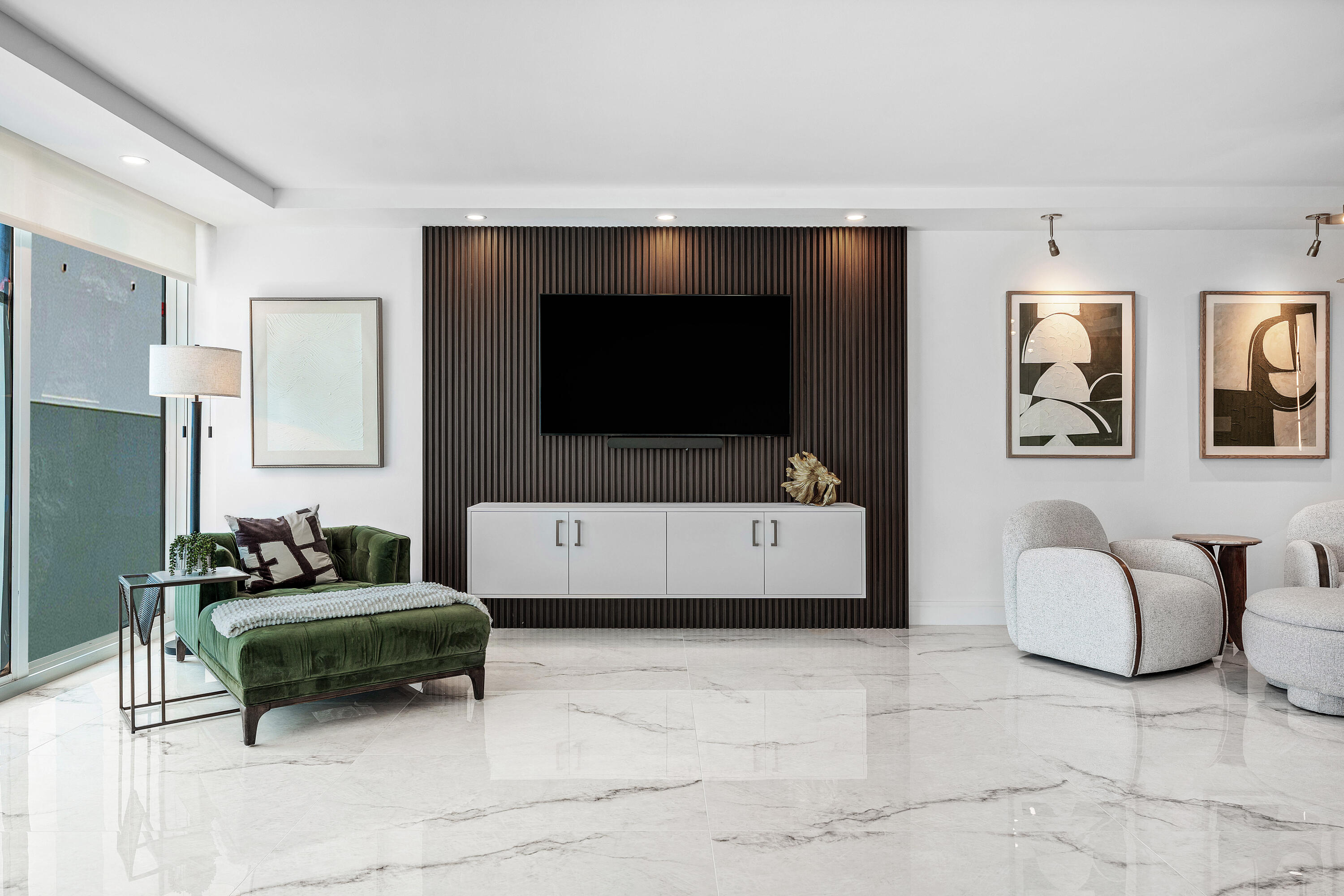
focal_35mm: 22
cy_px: 448
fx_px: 821
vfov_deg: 57.2
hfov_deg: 78.6
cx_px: 672
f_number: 8
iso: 160
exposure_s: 1/10
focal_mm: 22
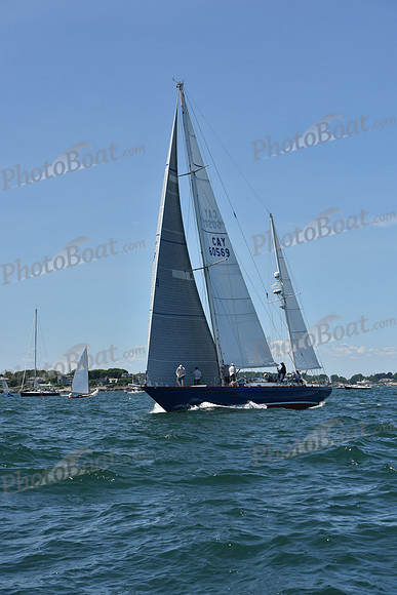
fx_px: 1157
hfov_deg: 19.5
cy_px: 298
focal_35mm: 70
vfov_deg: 28.8
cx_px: 198
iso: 250
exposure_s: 1/1000
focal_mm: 70
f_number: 9
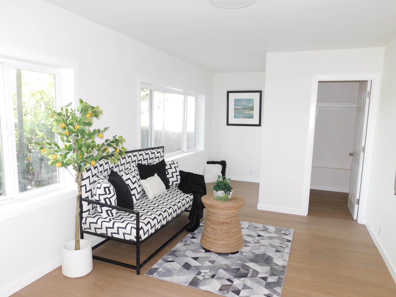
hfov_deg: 67.3
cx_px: 188
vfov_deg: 53.0
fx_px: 297
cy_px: 155
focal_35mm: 26
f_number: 3
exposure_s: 1/30
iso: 200
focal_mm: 4
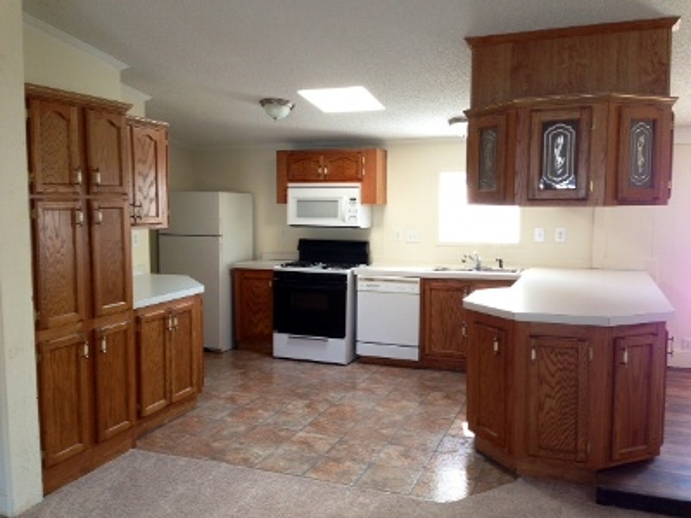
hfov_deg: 55.4
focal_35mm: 33
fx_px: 659
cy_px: 259
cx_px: 346
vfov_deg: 42.9
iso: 80
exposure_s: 1/30
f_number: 2.4
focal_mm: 4.13
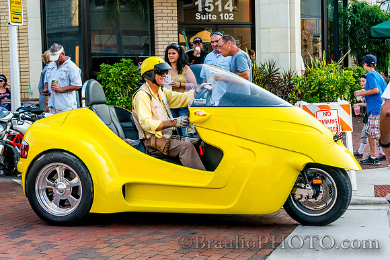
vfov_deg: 20.0
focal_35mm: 68
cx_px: 195
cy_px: 130
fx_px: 737
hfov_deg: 29.6
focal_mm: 68
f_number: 7.1
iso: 800
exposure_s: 1/800
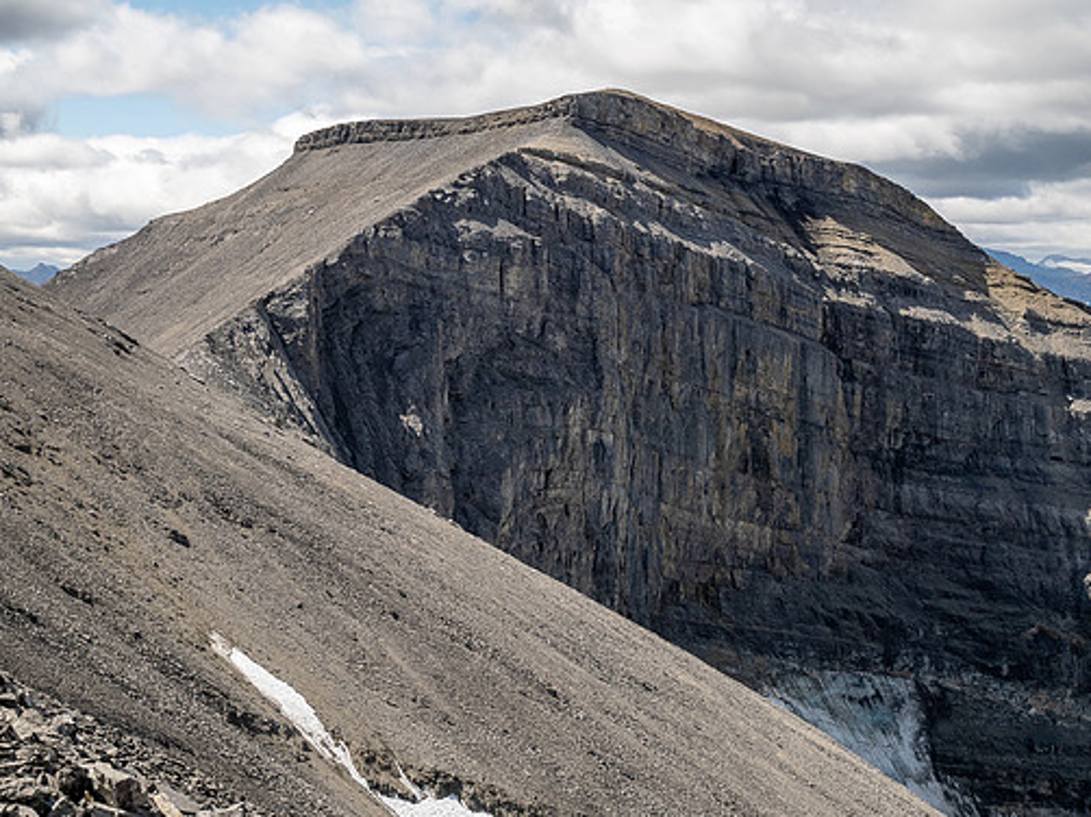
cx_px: 537
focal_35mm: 74
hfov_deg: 26.3
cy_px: 429
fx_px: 2331
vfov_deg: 19.9
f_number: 8
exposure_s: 1/160
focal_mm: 32
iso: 200
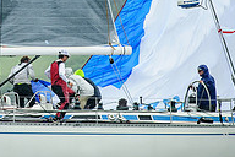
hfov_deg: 1.7
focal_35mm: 1235
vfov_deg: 1.1
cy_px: -53
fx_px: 8061
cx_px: 16
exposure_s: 1/800
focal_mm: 400
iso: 640
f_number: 5
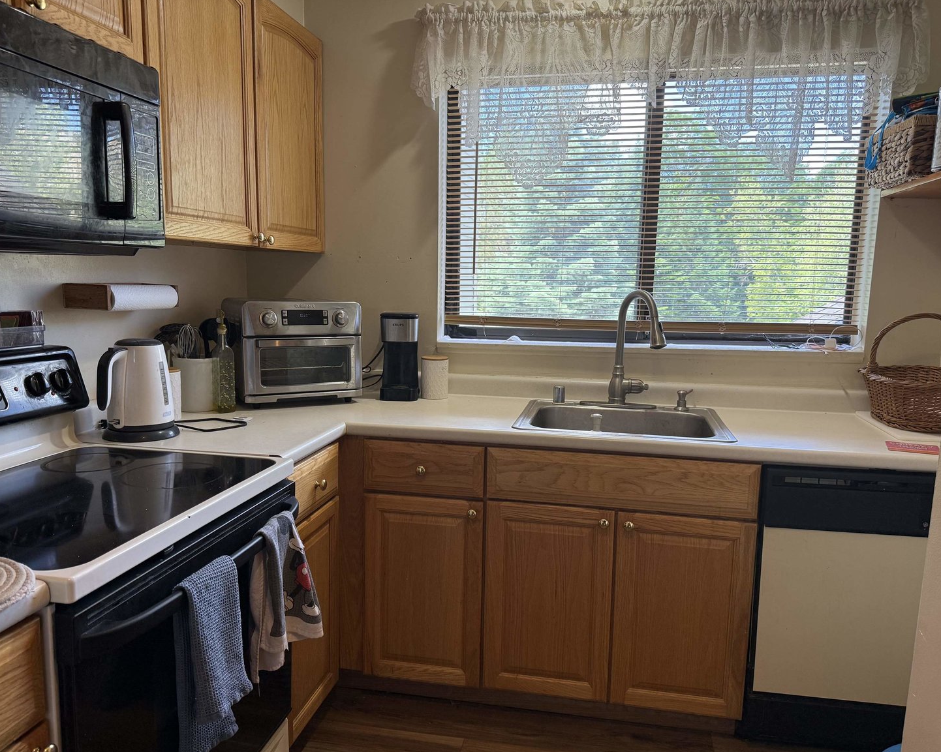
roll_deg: -0.9
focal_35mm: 26
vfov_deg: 54.9
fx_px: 724
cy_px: 388
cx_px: 468
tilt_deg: -8.9
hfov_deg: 66.0
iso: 125
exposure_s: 1/120
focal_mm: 6.76
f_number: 1.78
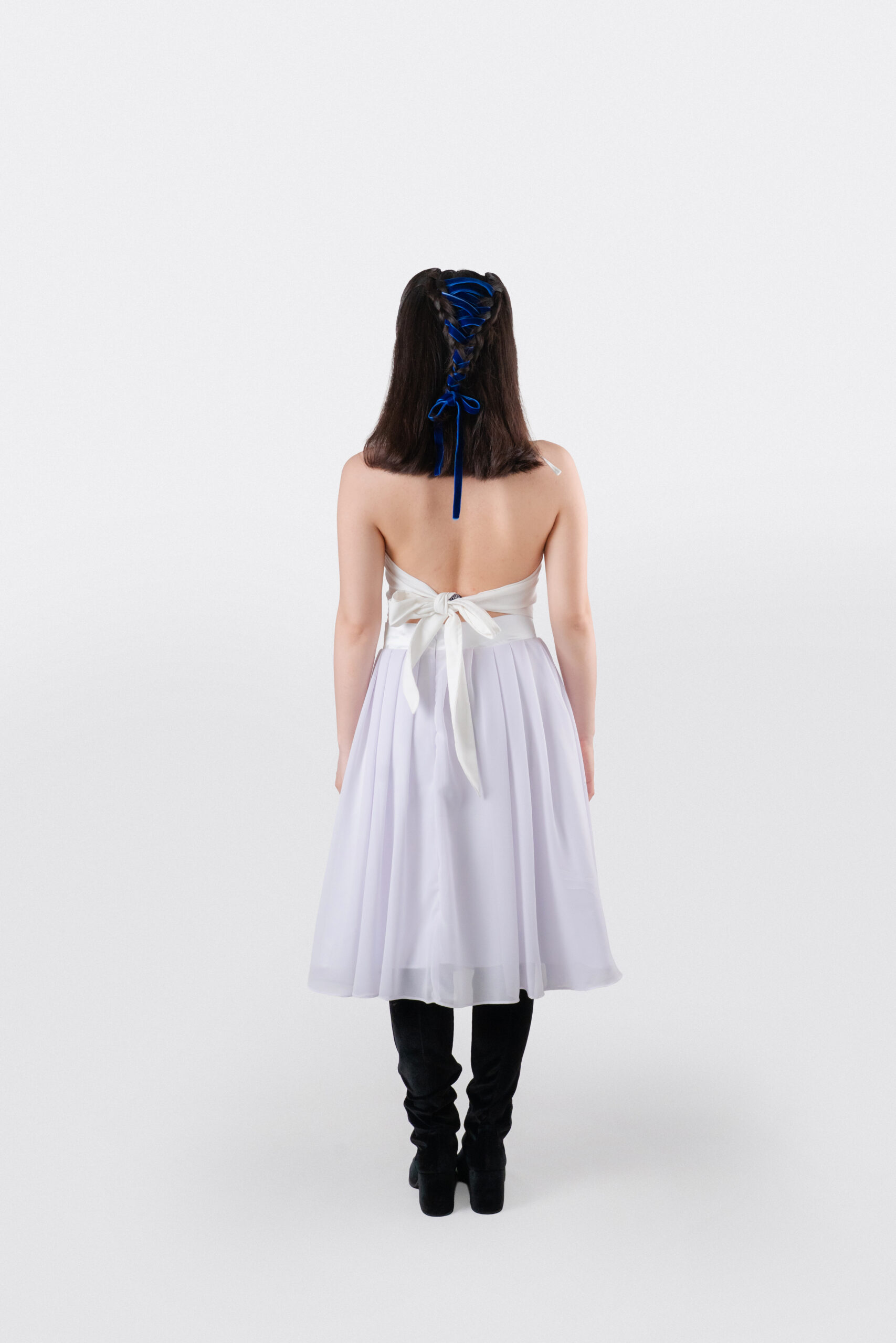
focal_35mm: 39
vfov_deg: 49.6
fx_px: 1456
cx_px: 448
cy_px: 672
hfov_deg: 34.2
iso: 1600
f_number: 8
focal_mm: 39
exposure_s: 1/125
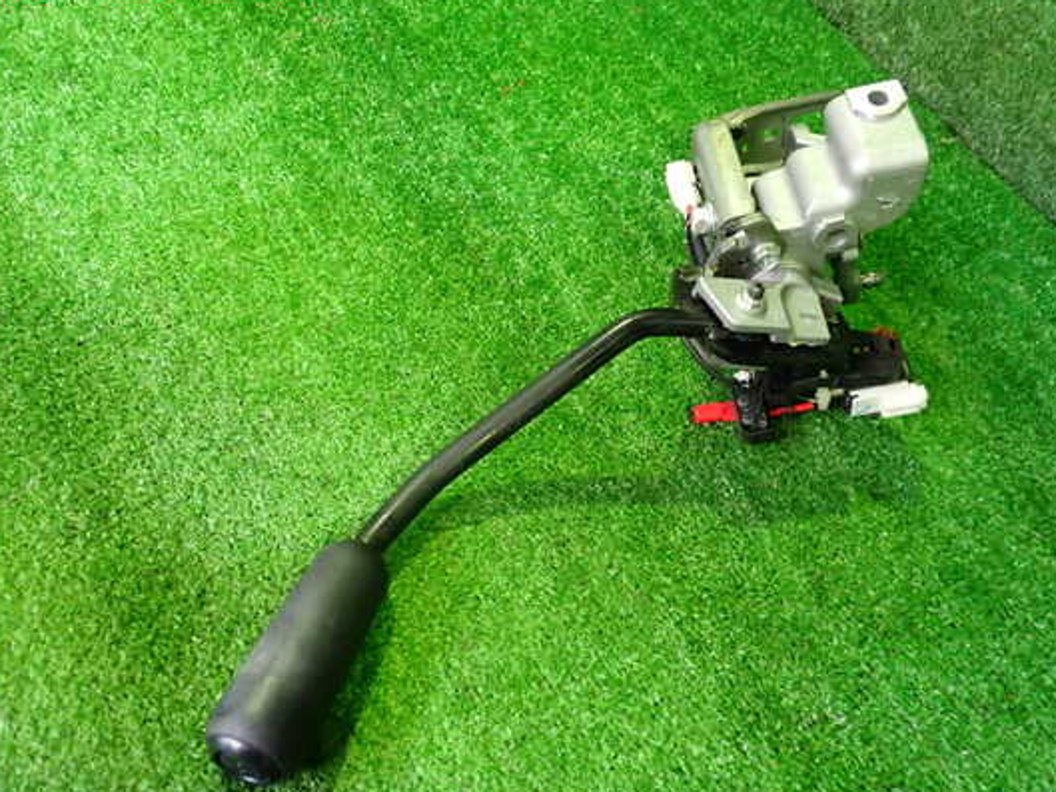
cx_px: 549
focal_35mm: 34
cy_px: 407
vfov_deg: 41.8
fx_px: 1037
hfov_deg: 53.9
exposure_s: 1/30
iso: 800
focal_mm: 5.4
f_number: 2.3
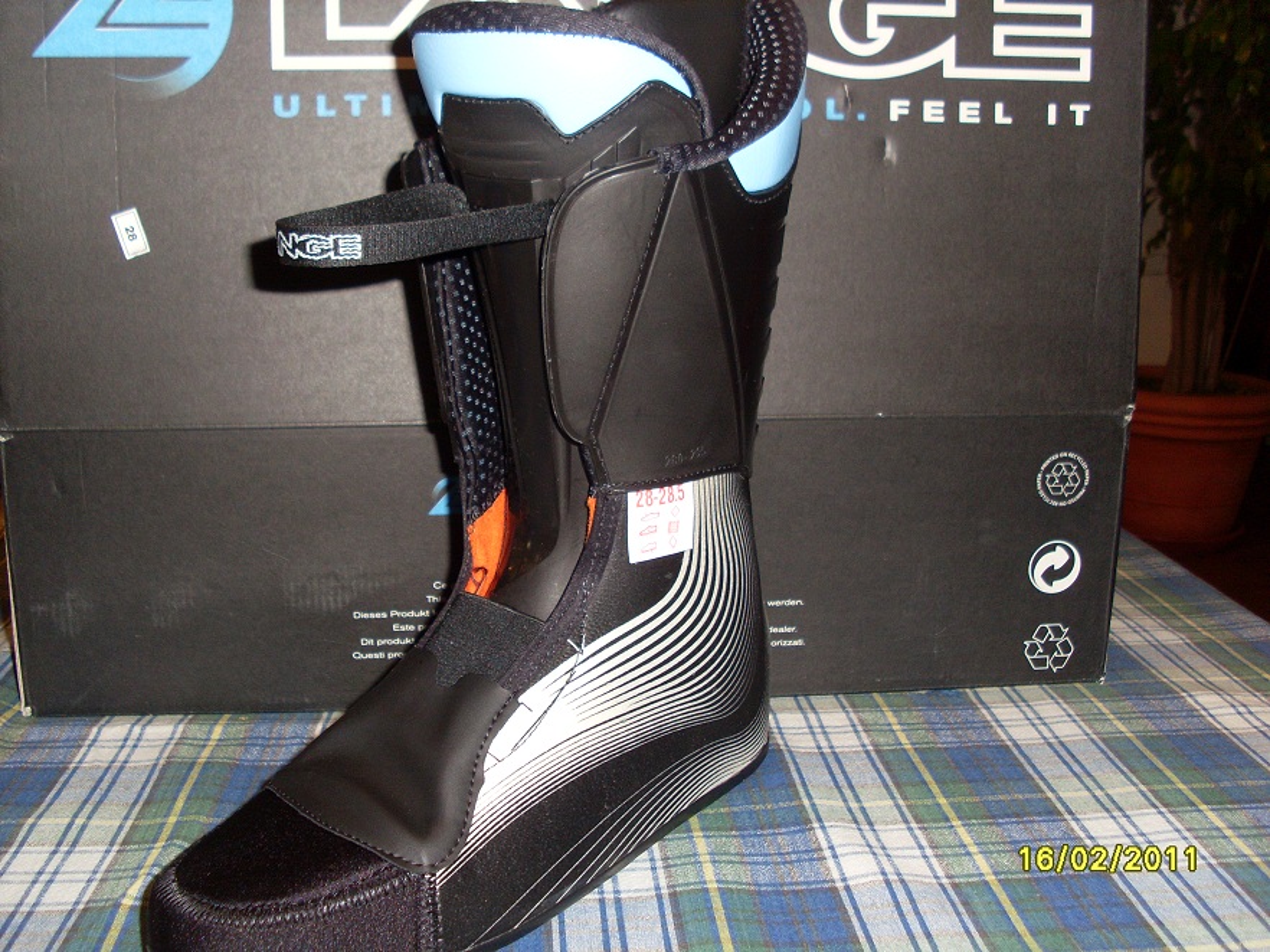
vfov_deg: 37.7
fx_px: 1394
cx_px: 635
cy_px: 476
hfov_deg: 49.0
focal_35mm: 38
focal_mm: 6.3
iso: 100
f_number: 3
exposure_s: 1/45
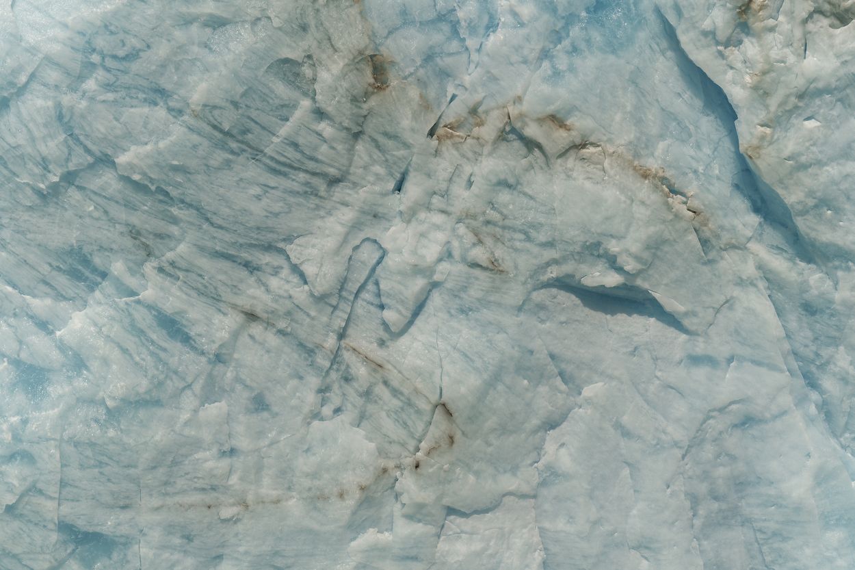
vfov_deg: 2.9
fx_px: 11326
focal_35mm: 477
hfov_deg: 4.3
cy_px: 285
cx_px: 428
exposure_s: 1/800
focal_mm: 477
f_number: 6.3
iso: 100
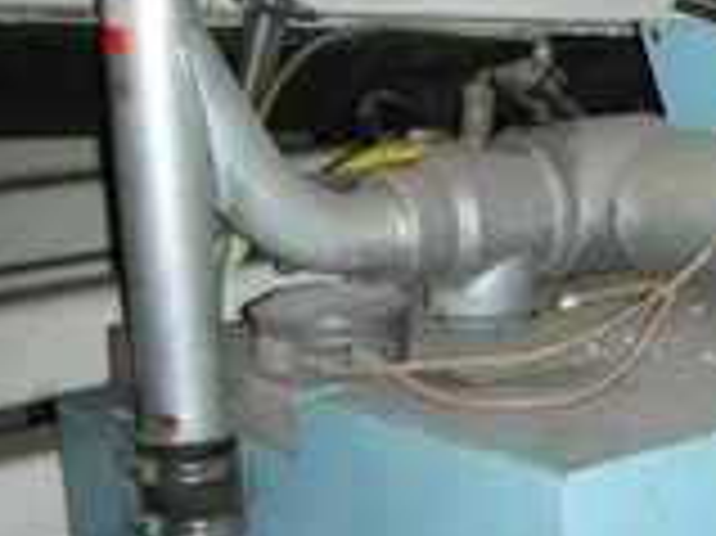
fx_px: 1819
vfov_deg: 16.5
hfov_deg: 21.0
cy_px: 513
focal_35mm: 88
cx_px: 820
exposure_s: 1/60.1
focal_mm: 5.8
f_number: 3
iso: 103
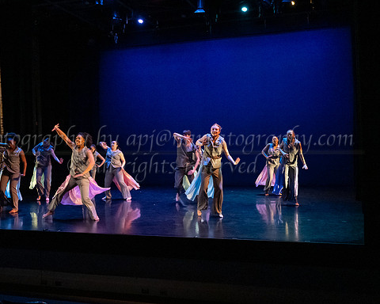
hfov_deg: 43.8
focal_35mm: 42
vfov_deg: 35.7
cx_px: 191
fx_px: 472
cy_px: 160
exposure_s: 1/400
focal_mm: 29.5
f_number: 4
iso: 6400
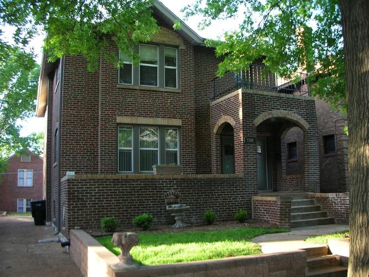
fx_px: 373
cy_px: 138
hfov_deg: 52.6
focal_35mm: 35
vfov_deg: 40.7
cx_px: 184
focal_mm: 5.8
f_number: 3
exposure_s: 1/60.1
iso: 105
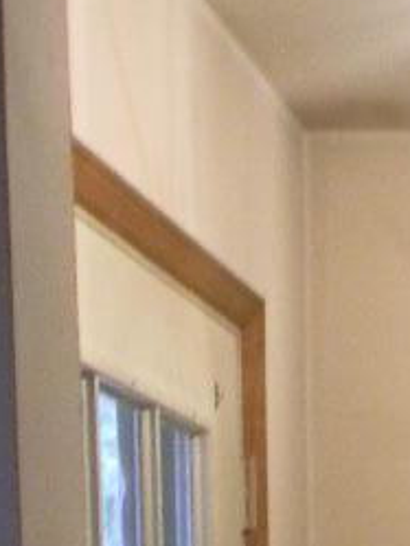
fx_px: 1815
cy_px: 982
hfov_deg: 12.0
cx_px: 710
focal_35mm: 115
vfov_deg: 14.9
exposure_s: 1/16.5
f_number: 3.5
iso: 400
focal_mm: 5
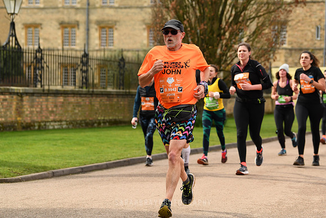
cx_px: 163
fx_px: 924
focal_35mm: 102
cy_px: 109
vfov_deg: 13.4
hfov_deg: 20.0
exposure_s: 1/1000
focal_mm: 102
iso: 400
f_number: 4.5
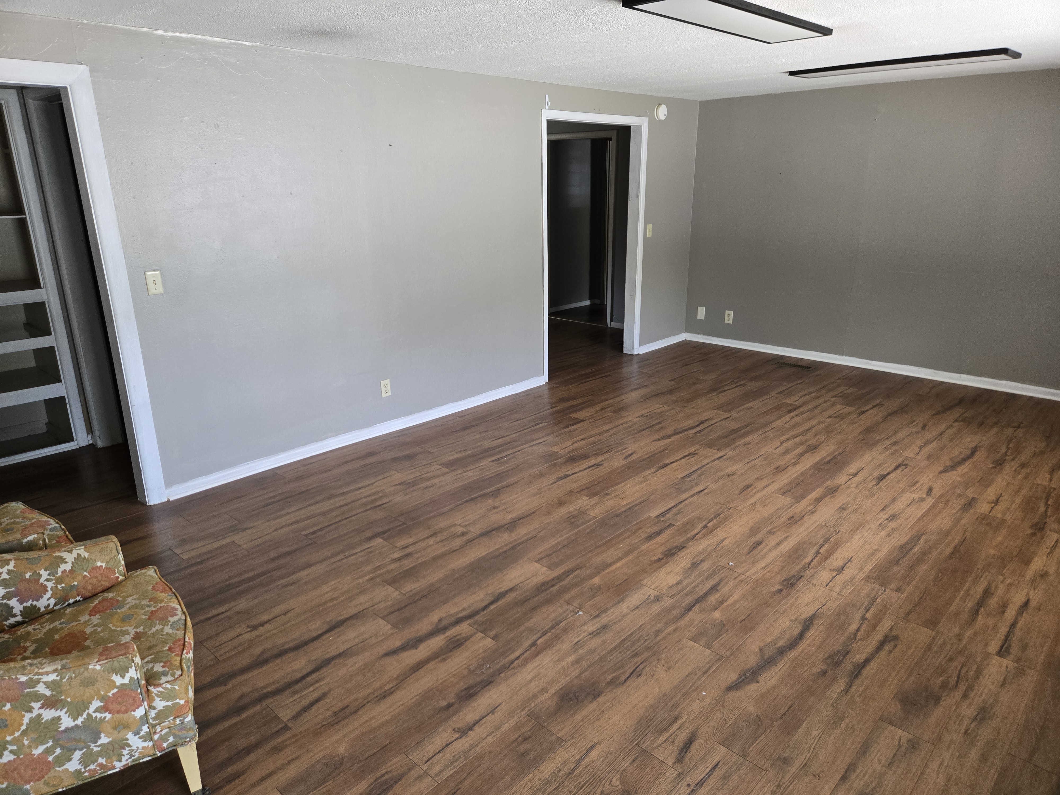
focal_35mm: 23
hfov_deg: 73.9
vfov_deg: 58.9
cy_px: 398
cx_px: 530
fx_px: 704
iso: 320
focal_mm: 5.4
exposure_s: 1/120
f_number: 1.8
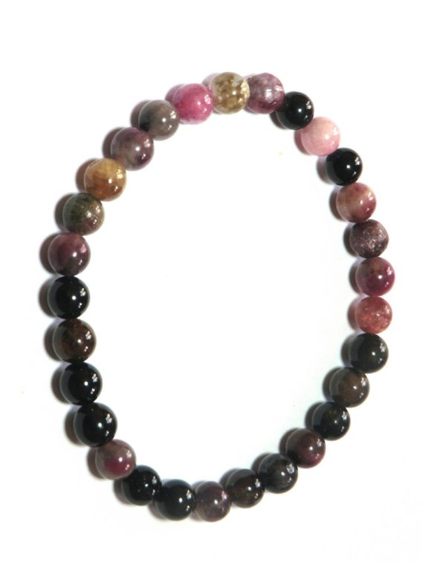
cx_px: 211
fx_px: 1235
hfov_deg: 19.4
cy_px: 281
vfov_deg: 25.7
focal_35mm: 76
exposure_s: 1/60
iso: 125
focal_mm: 13.6
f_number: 4.6
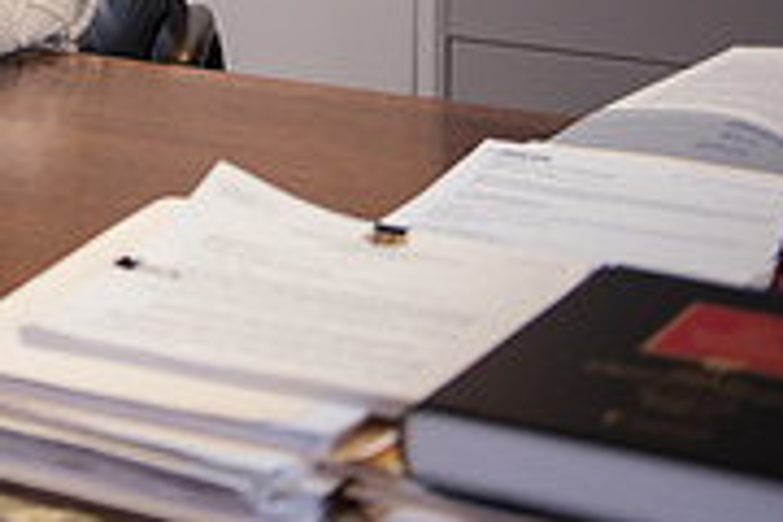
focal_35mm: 129
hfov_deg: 14.7
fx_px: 2806
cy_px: -254
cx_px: -409
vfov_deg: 10.3
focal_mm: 40
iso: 800
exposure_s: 1/160
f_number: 3.2
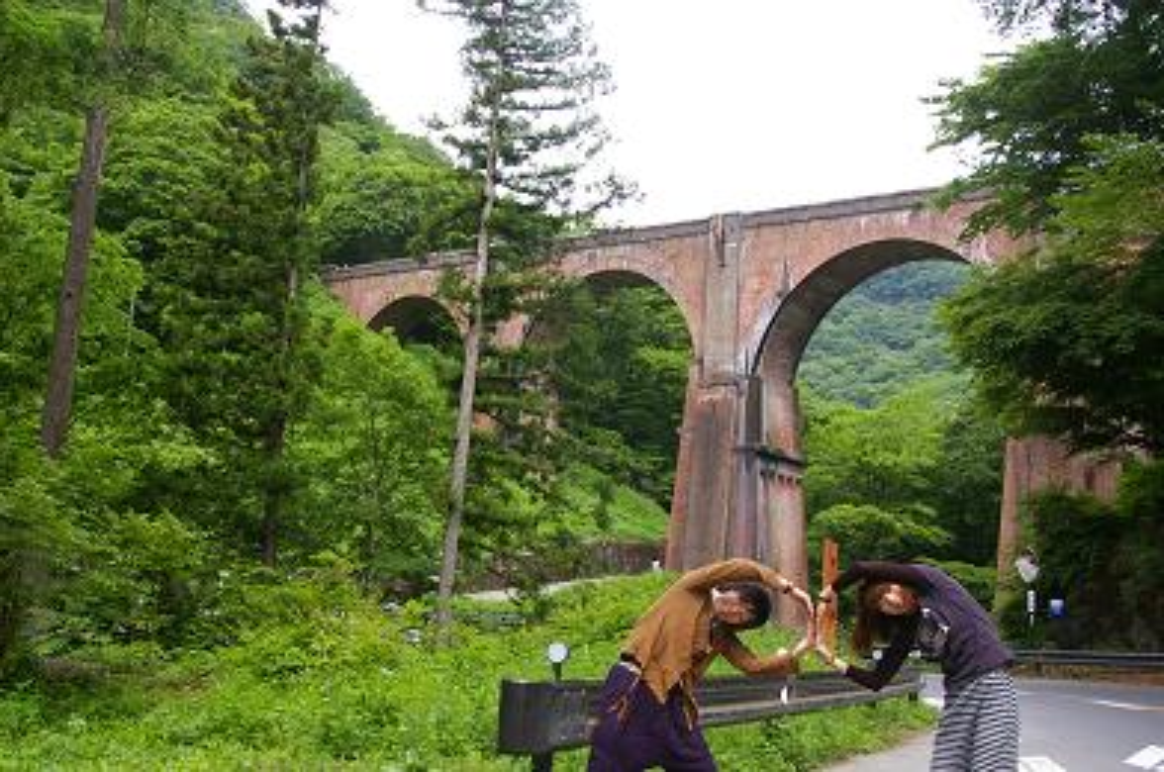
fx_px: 1162
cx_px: 582
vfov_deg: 36.8
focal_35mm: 36
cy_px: 386
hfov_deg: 53.2
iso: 200
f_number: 6.7
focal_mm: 24
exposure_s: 1/180
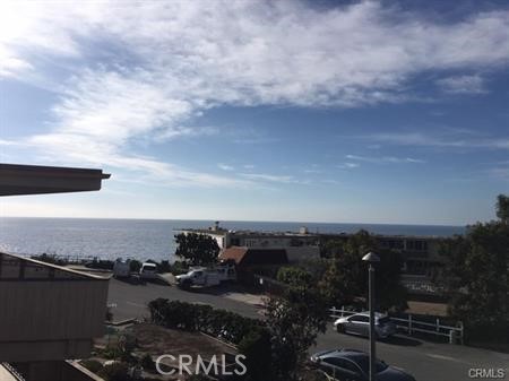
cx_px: 254
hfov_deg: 61.7
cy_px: 190
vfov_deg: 48.2
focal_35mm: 29
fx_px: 426
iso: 25
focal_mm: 4.15
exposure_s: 1/4525
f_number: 2.2
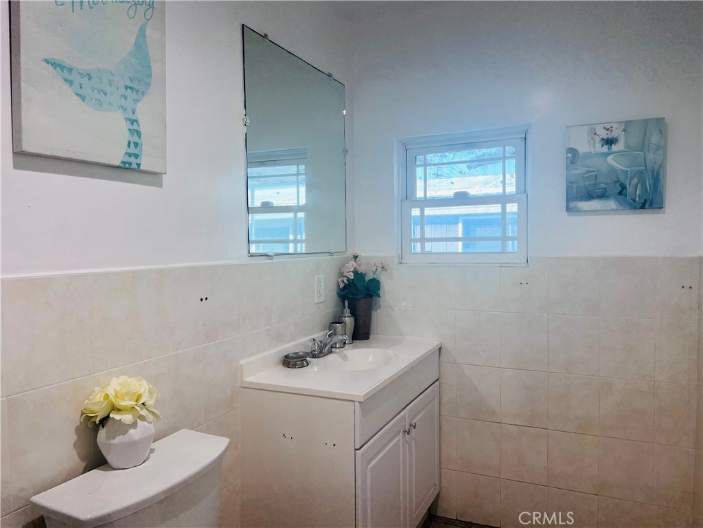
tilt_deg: -2.5
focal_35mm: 26
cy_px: 264
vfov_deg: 53.1
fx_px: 528
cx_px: 352
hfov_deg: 67.3
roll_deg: +1.1
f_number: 1.5
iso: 64
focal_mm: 5.7
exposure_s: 1/123
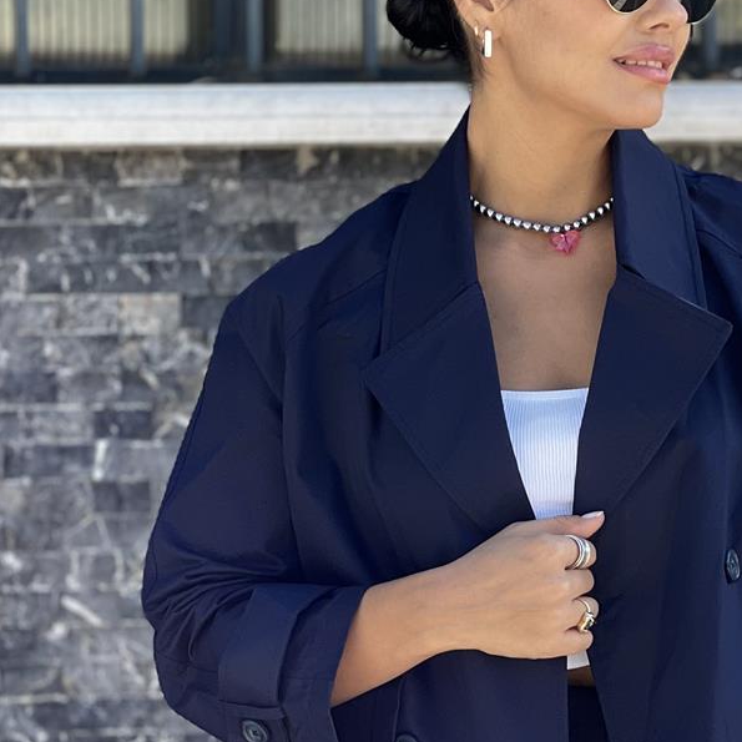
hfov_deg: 9.5
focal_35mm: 183
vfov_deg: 9.6
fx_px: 4438
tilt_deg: -2.0
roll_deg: +1.3
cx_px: 566
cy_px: 450
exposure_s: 1/135
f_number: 2.8
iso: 25
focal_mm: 9
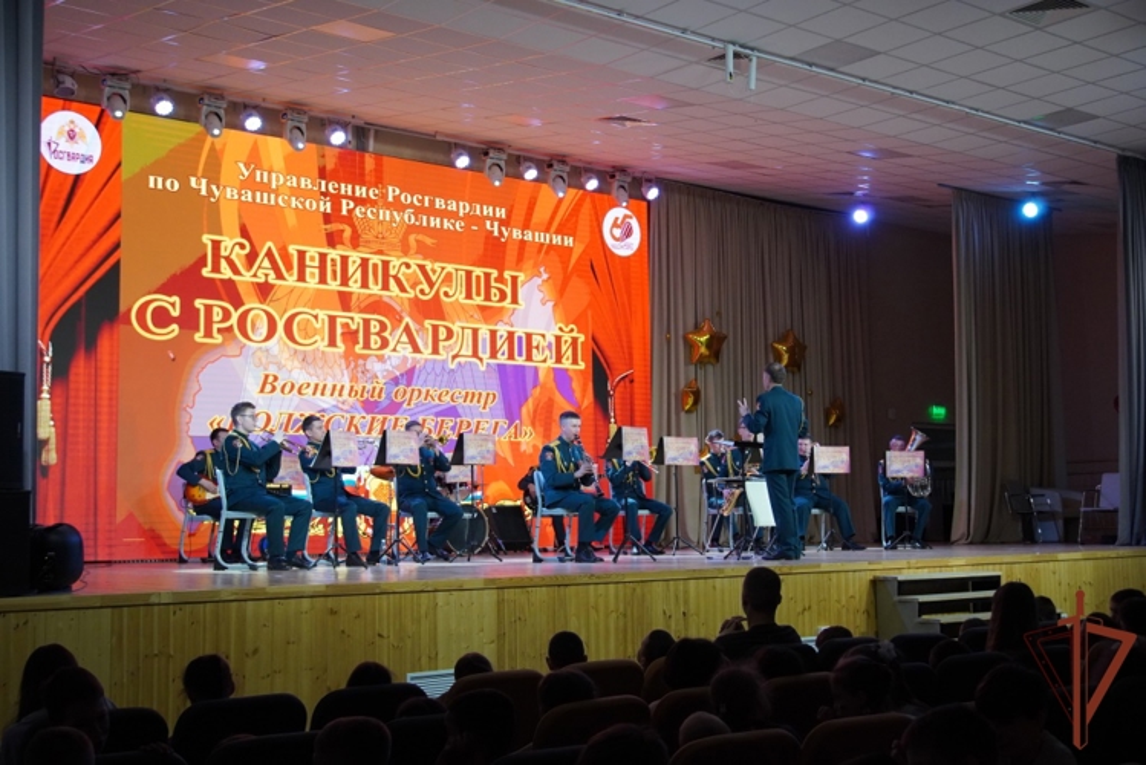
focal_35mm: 46
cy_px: 382
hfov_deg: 42.3
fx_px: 1481
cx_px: 573
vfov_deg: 29.0
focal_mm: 31
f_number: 4.5
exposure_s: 1/160
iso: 2000
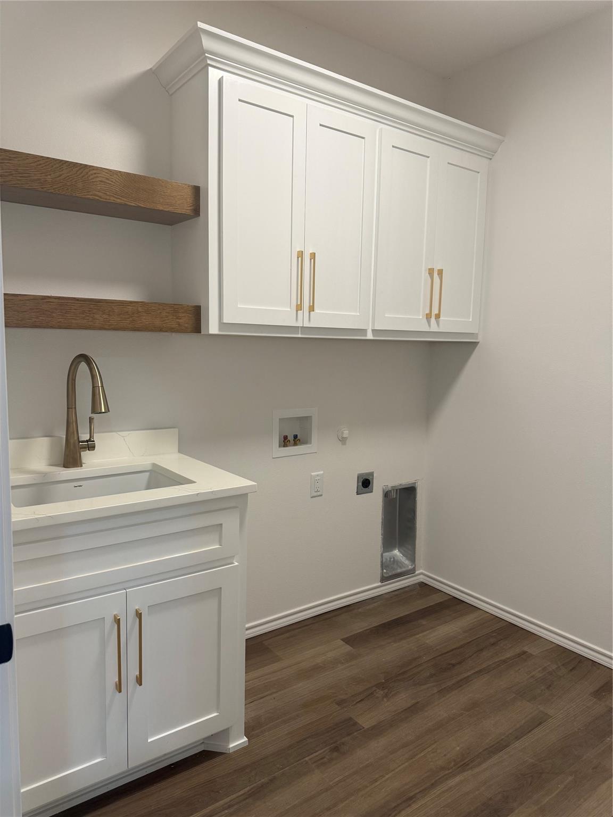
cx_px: 306
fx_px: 567
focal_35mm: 24
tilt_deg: -6.6
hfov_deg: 56.8
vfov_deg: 71.6
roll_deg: -1.7
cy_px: 408
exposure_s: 1/120
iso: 160
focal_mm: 6.76
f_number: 1.78
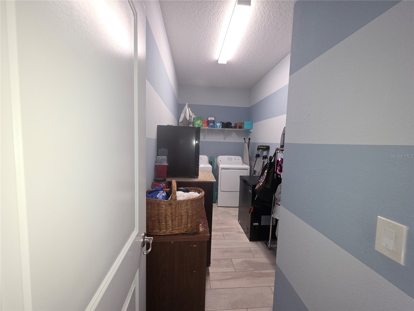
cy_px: 156
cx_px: 207
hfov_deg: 106.2
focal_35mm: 13
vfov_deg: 89.9
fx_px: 155
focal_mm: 2.2
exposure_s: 1/60
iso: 125
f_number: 1.9
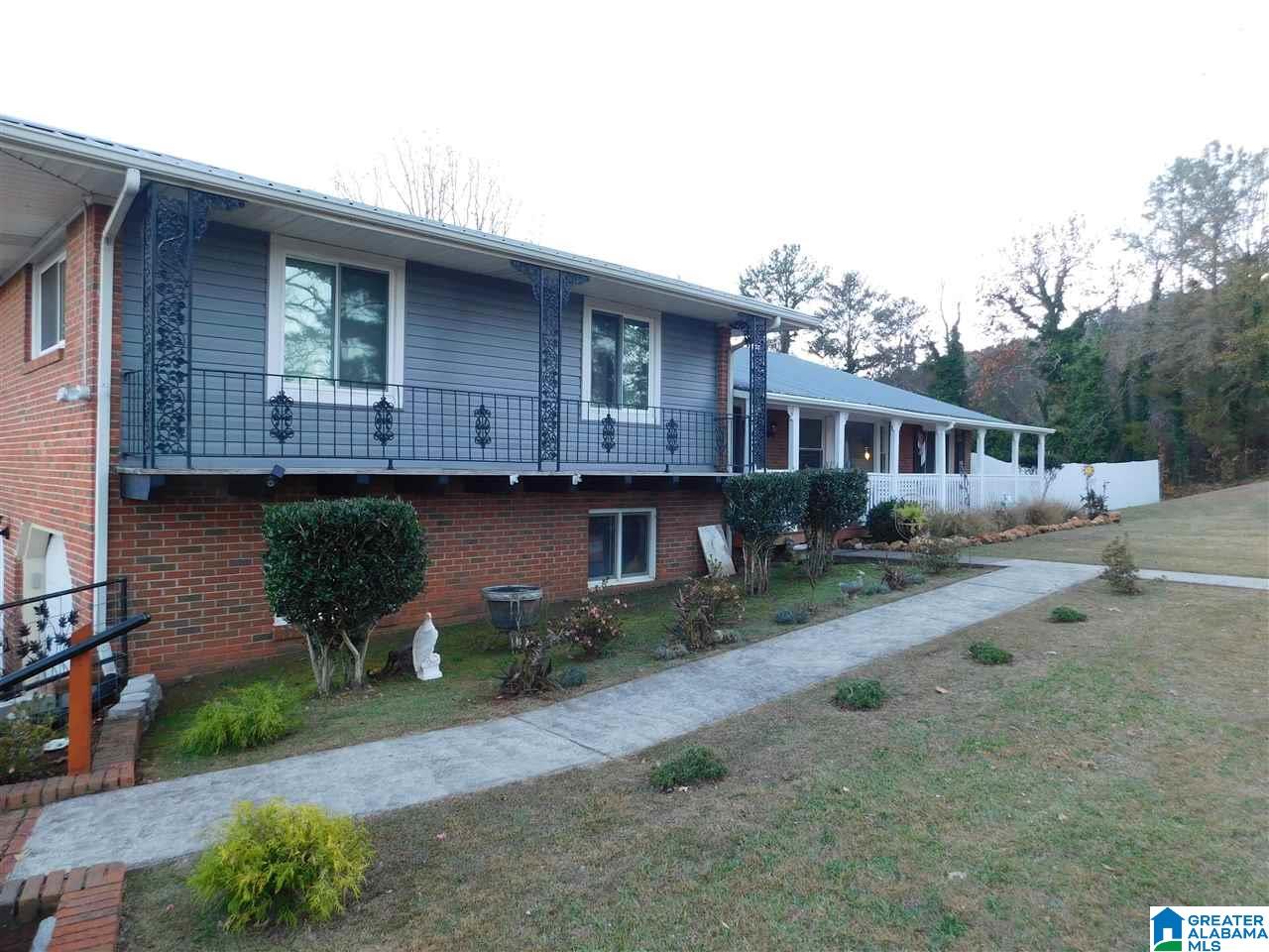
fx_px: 843
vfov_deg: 58.9
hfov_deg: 73.9
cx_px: 634
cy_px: 476
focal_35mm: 23
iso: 125
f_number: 3
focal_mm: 4
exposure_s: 1/80
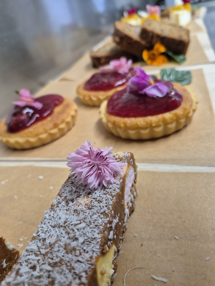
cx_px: 108
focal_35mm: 23
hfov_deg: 58.9
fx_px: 190
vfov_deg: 73.9
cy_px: 143
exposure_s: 1/100
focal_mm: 5.4
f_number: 1.8
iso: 125
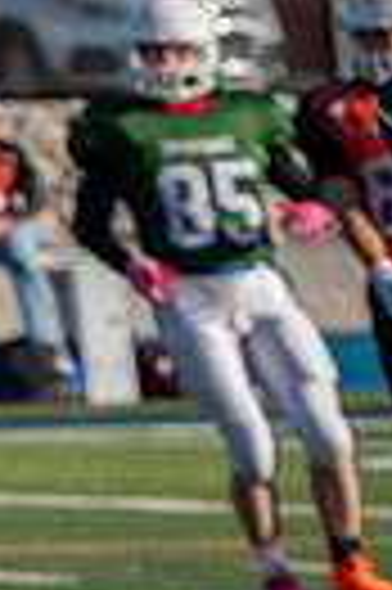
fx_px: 12396
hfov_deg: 1.8
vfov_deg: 2.7
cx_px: -451
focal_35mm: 757
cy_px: 631
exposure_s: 1/2500
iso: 400
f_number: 5
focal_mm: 135
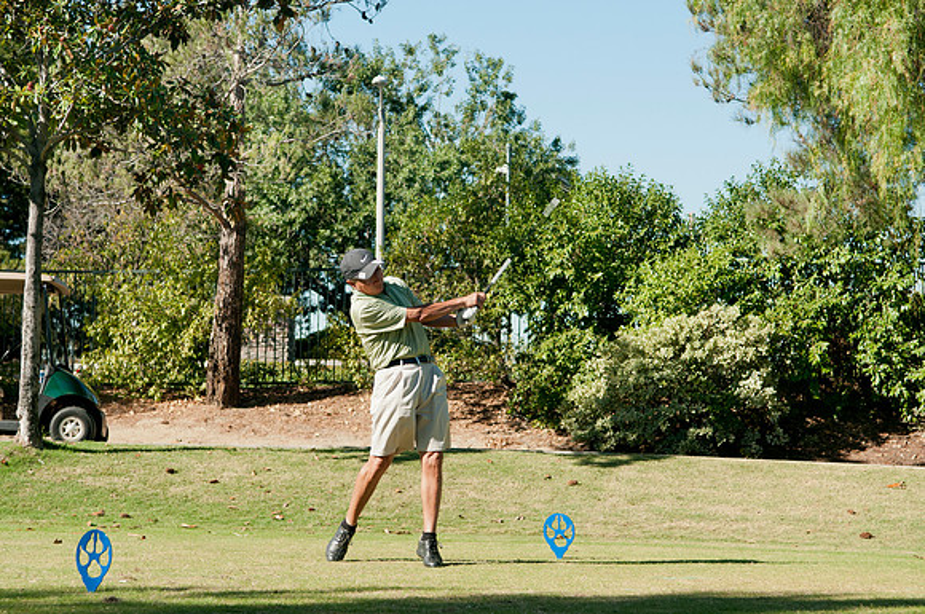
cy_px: 307
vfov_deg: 20.1
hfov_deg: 29.9
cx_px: 462
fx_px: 1732
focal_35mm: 68
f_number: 5
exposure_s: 1/400
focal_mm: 45
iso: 200
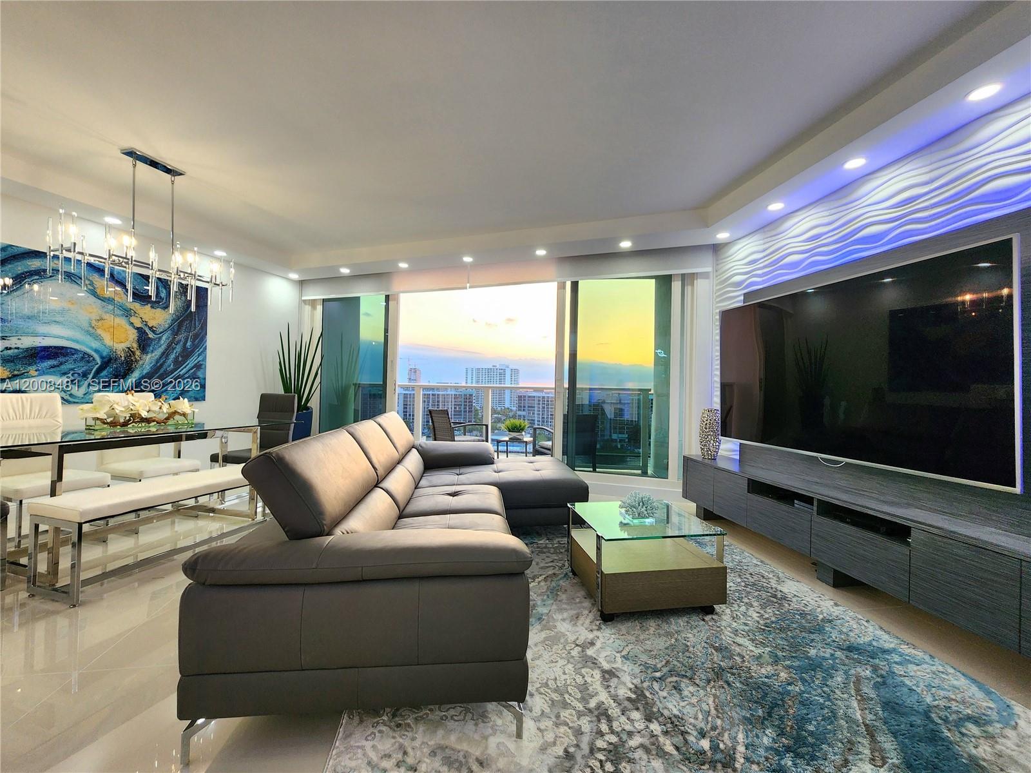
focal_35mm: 13
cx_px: 516
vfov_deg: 89.9
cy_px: 386
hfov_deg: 106.2
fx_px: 387
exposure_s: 1/60.2
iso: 80
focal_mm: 2.2
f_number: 2.2
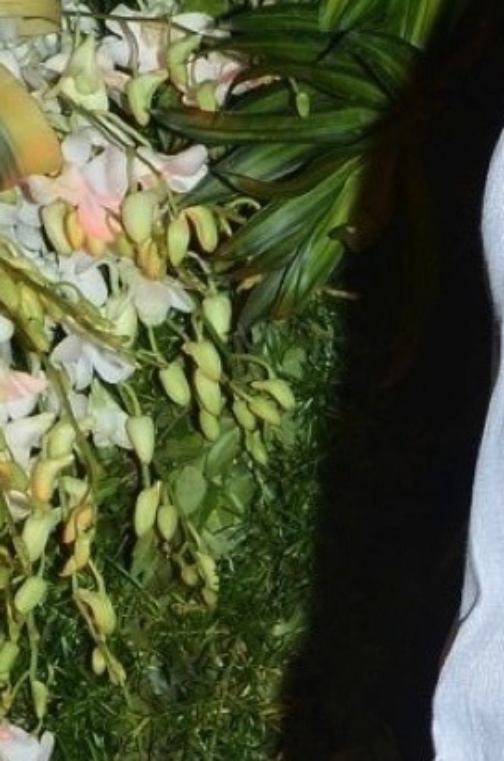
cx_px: 901
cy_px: 438
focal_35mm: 344
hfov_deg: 3.9
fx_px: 7260
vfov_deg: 6.0
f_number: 9
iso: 500
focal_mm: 52
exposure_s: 1/125
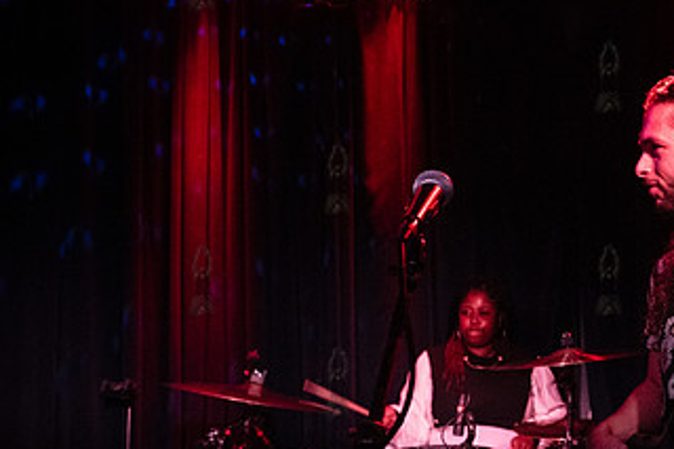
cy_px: 278
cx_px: 607
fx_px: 917
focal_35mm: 49
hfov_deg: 37.7
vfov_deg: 27.4
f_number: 4
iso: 12800
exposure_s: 1/250
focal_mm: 27
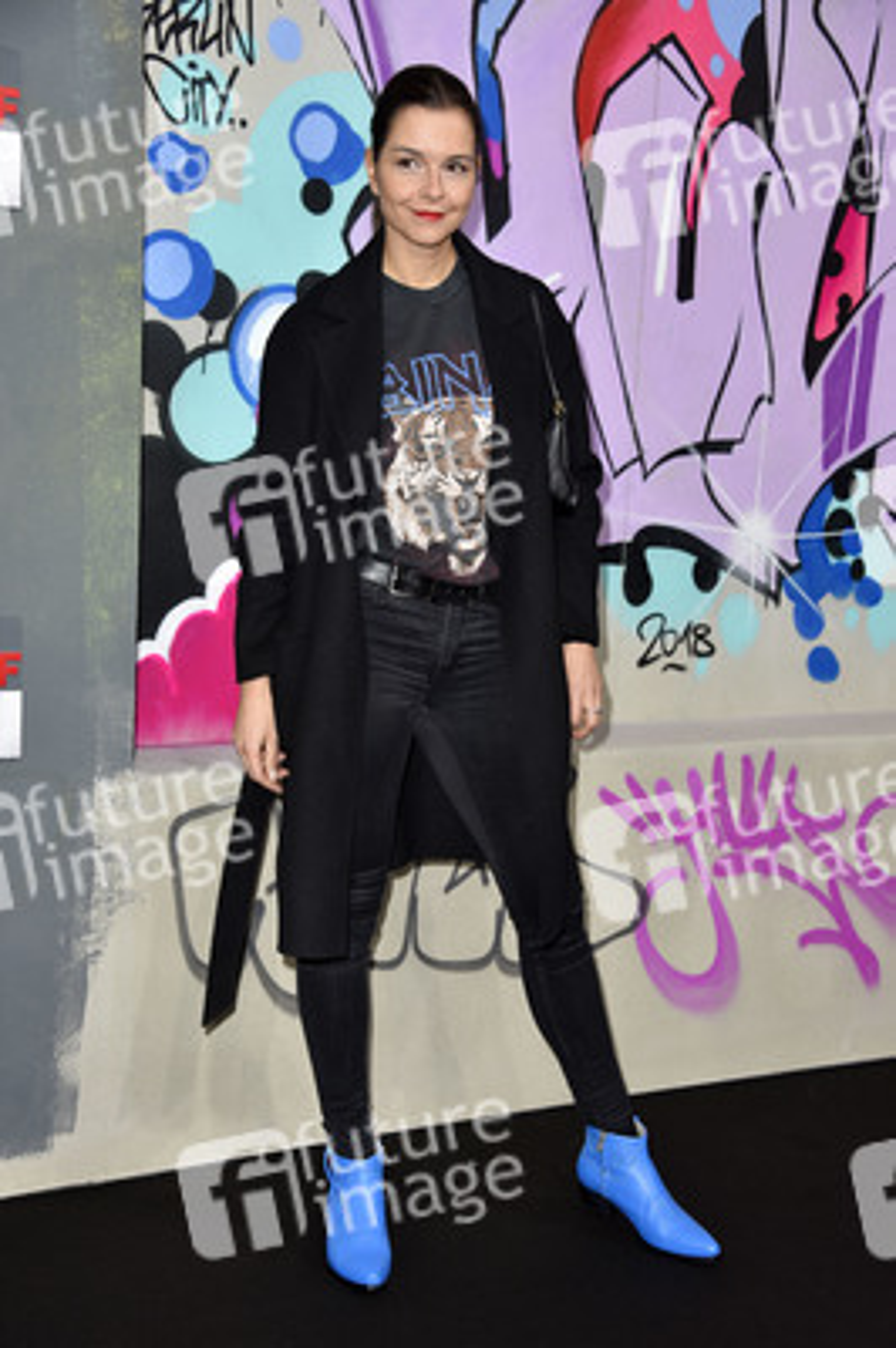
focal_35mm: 62
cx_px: 448
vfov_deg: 32.4
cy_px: 674
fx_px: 2319
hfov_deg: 21.9
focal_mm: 62
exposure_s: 1/200
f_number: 5.6
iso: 250
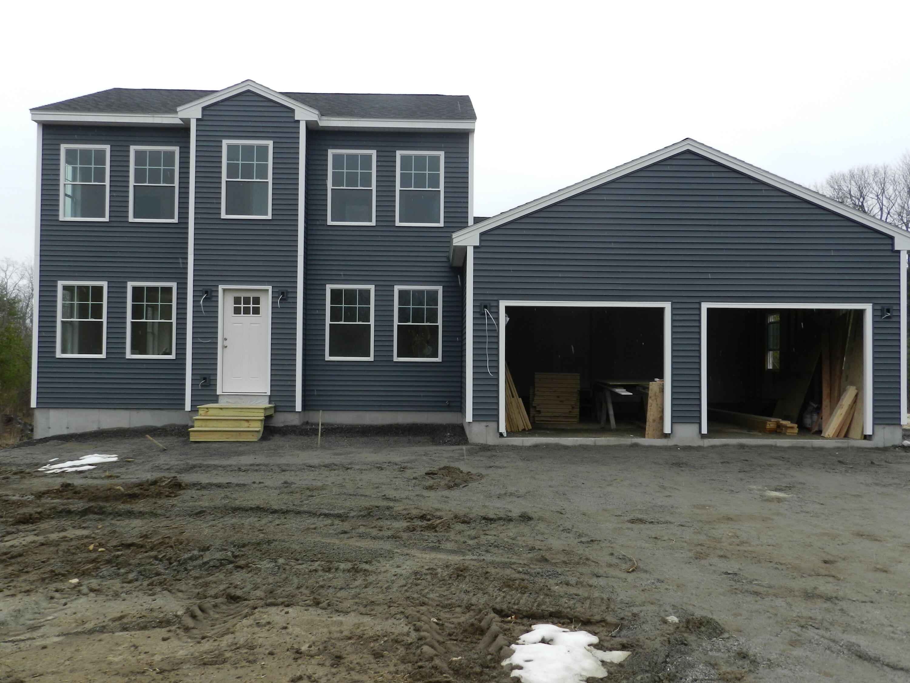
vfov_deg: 44.2
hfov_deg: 56.8
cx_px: 455
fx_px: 841
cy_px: 342
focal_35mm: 32
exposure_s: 1/500
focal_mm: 5.6
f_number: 3.7
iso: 160
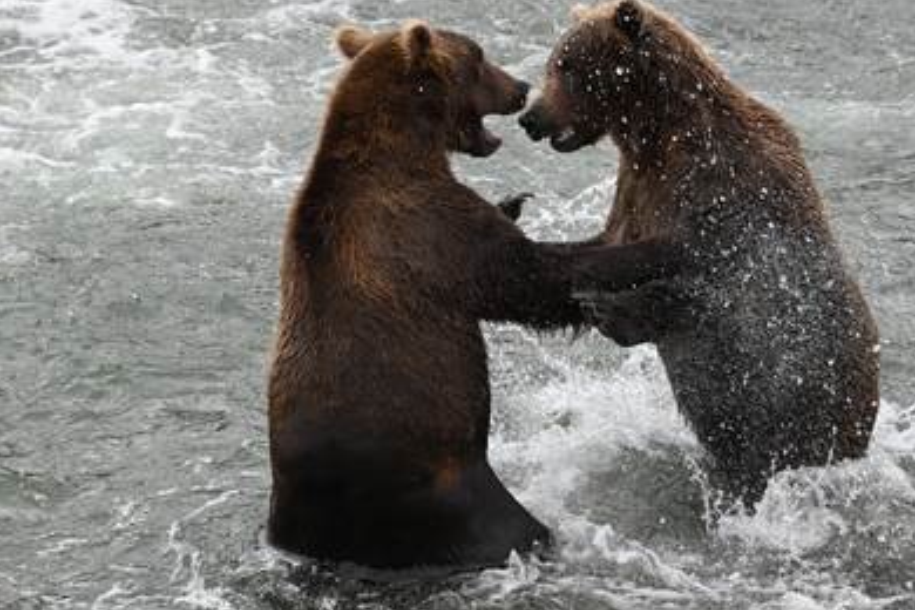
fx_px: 6023
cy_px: 381
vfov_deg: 5.8
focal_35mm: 237
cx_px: 598
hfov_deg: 8.7
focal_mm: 110
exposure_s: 1/500
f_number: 5.6
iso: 1600
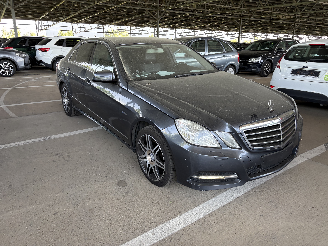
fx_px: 246
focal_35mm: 26
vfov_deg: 53.1
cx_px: 164
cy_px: 123
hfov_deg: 67.3
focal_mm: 5.96
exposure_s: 1/121
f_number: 1.6
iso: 50
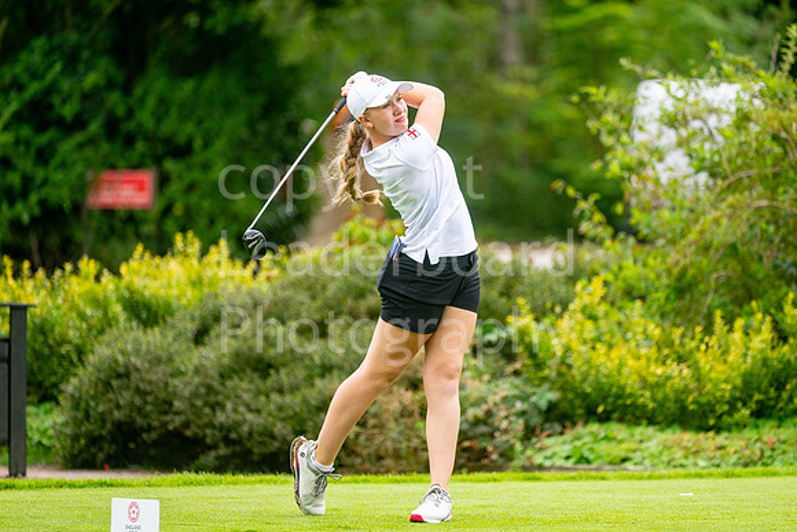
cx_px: 398
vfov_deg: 4.6
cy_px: 266
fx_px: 6643
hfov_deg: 6.9
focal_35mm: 300
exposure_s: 1/1600
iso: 320
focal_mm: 300
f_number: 4
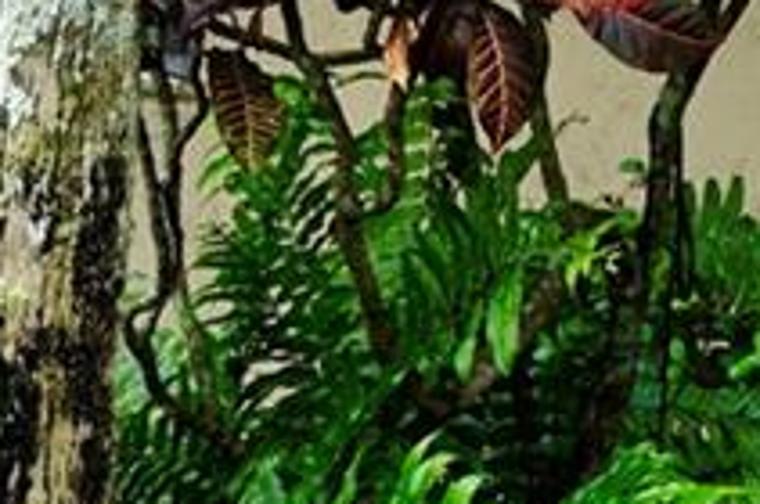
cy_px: -979
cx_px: 1599
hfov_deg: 5.3
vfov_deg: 3.5
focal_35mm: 380
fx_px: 8010
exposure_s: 1/100
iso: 100
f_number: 5
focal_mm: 50
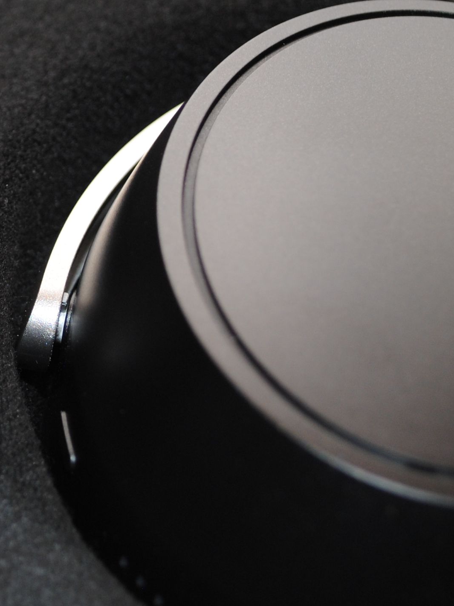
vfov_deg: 15.6
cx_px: -62
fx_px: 2203
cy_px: 198
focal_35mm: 126
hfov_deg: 11.6
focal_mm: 32
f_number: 4.8
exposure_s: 1/60
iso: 200
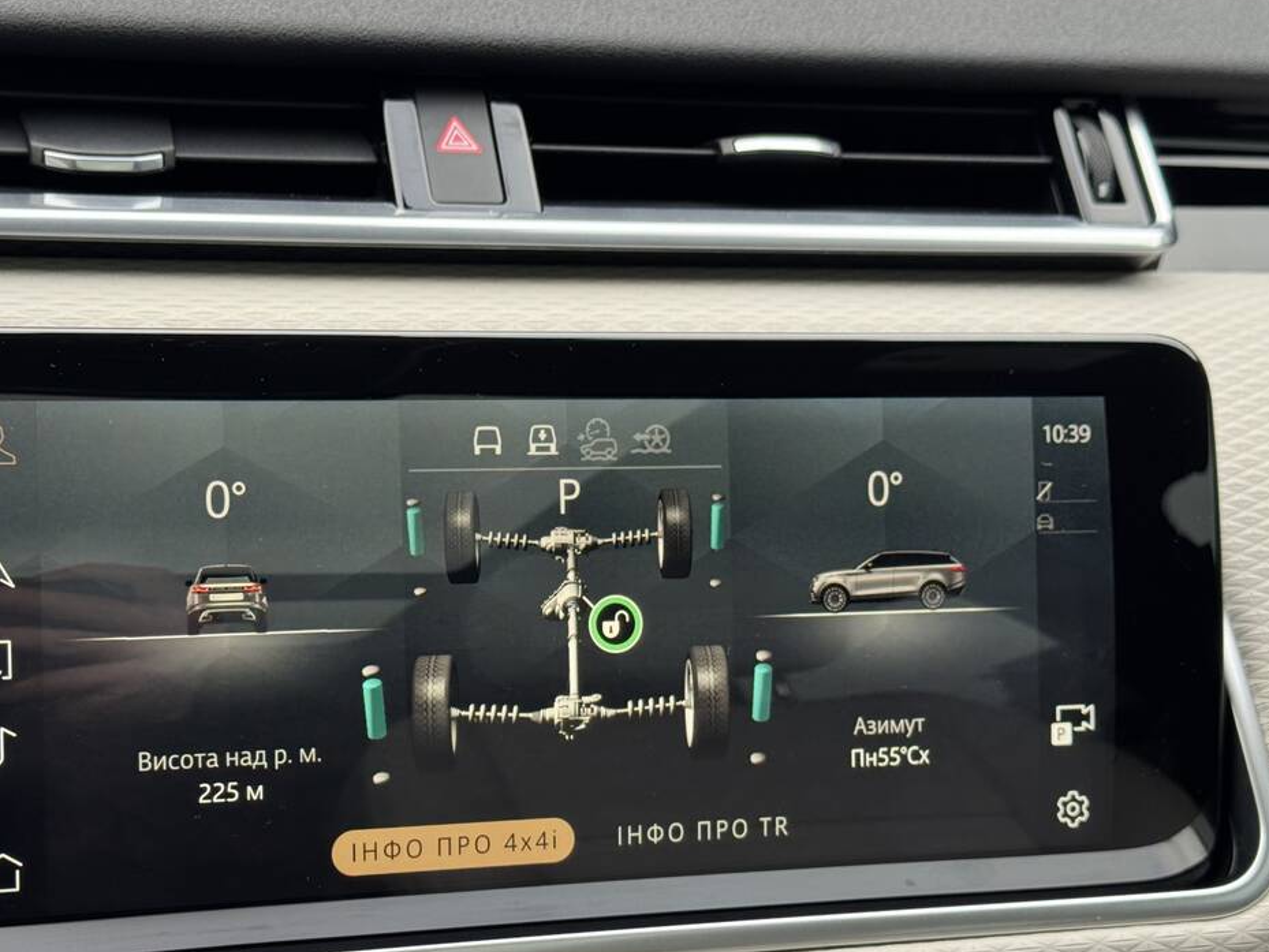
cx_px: 525
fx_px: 2273
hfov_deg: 31.1
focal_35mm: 62
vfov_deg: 23.6
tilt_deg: -24.4
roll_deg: -6.7
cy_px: 552
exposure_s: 1/100
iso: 125
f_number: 1.78
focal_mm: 6.76
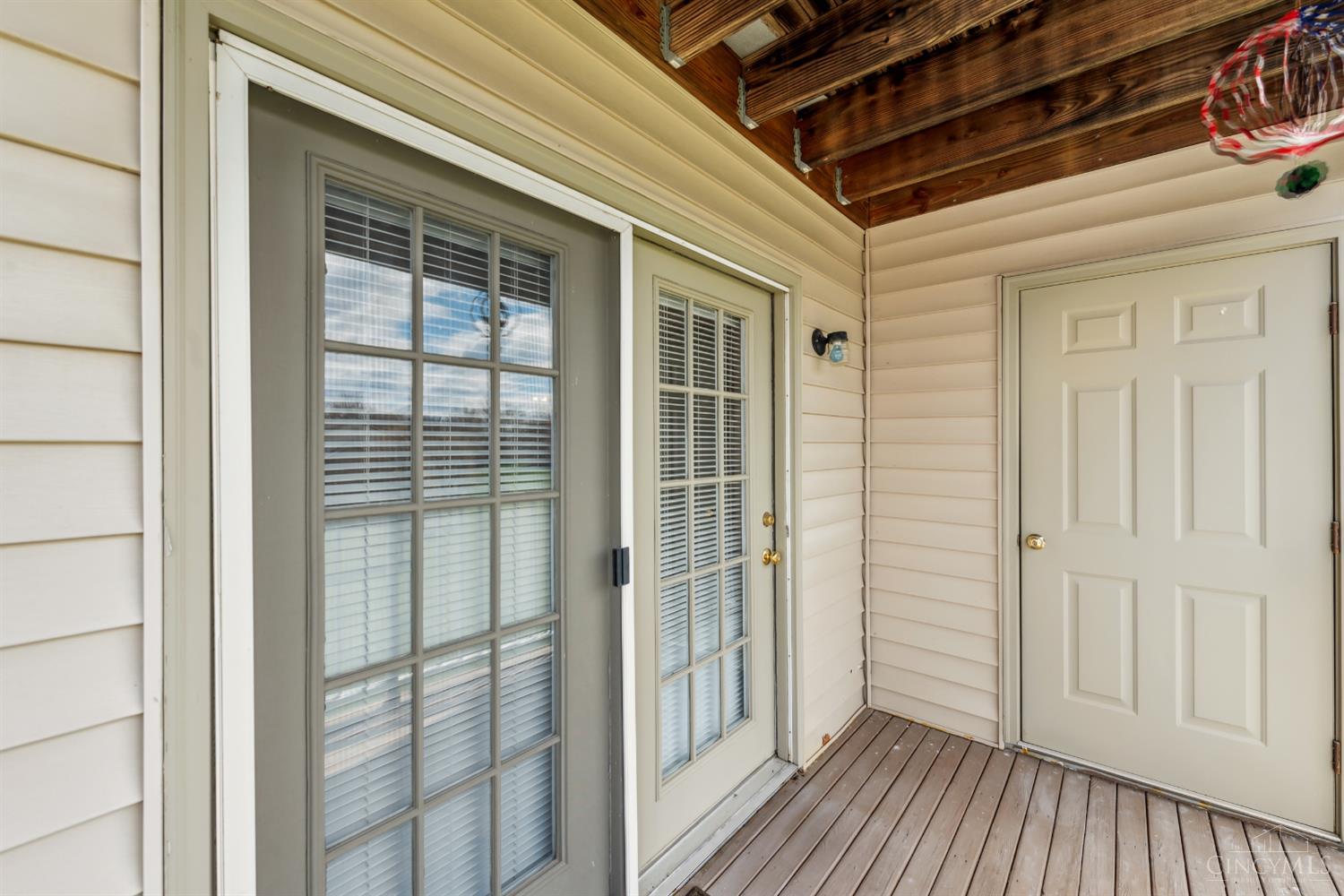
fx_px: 523
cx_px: 672
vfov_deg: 81.2
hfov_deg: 104.3
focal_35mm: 14
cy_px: 448
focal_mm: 14
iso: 100
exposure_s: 1/160
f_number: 8
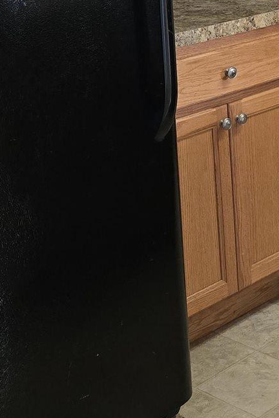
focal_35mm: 85
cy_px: 74
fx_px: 988
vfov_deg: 23.5
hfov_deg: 15.5
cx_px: 340
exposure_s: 1/120
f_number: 1.7
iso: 500
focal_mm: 6.3
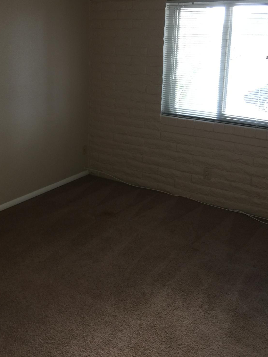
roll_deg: -0.7
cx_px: 127
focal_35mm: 39
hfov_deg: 36.8
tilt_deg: -10.7
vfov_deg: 47.3
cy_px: 127
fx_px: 403
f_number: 2.2
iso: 40
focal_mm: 4.15
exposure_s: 1/15
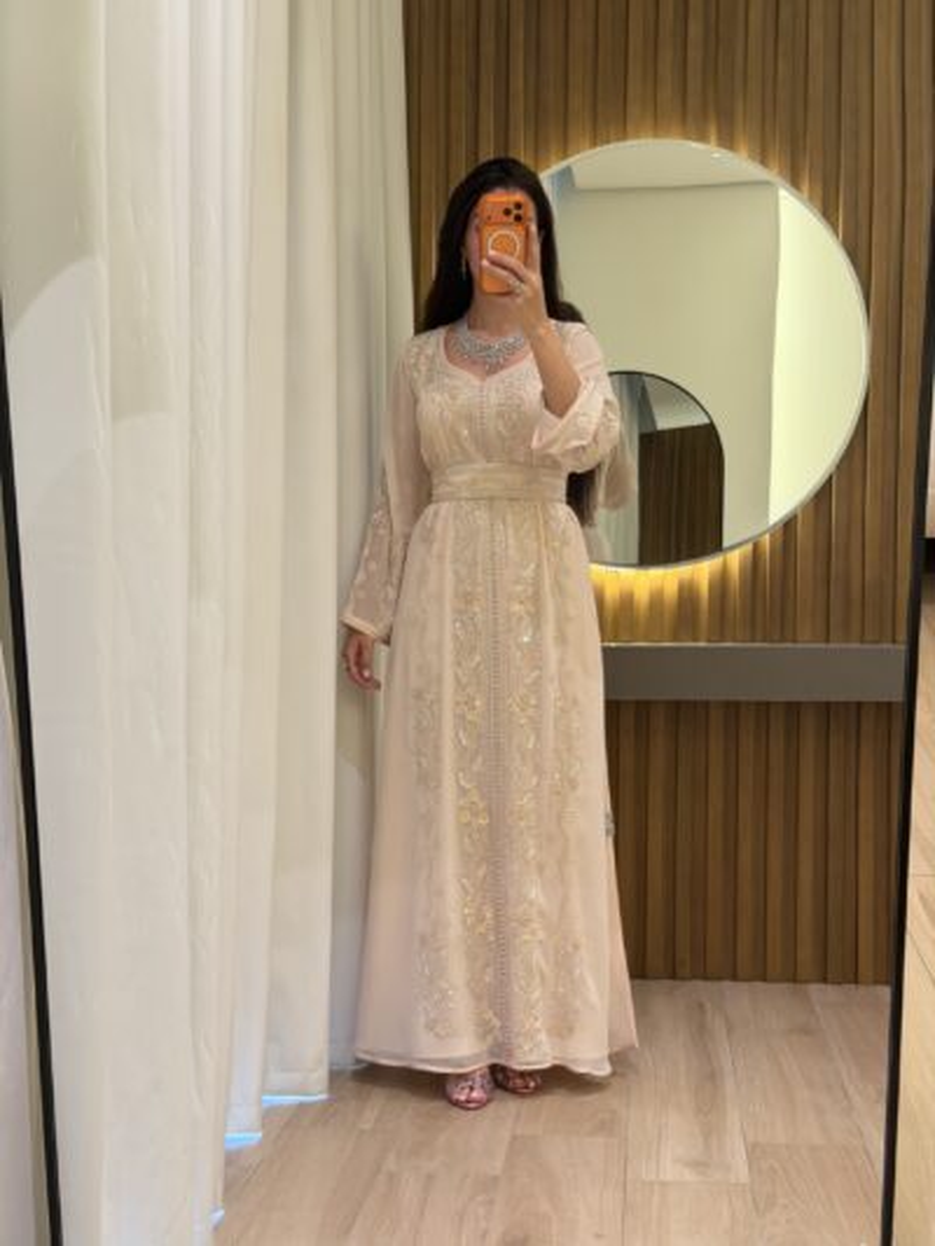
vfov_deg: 39.6
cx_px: 468
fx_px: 1728
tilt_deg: -24.3
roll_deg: +0.8
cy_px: 623
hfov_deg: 30.3
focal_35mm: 48
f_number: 1.78
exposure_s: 1/100
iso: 250
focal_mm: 6.76
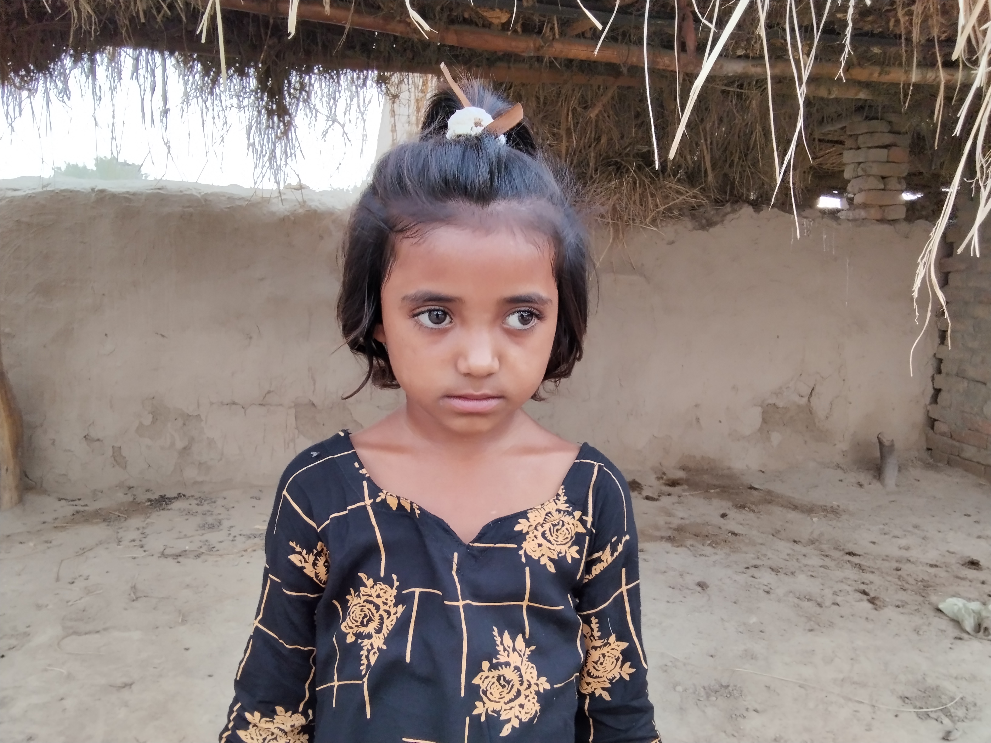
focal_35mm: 26
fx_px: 744
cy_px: 372
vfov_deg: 53.1
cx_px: 496
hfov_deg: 67.3
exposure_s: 1/206
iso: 50
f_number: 2
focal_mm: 2.78
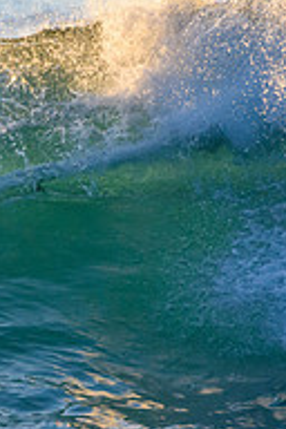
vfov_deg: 0.9
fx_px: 27049
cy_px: 251
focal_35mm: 2270
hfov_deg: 0.6
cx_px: -282
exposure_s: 1/1600
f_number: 5.6
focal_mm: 500
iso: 900
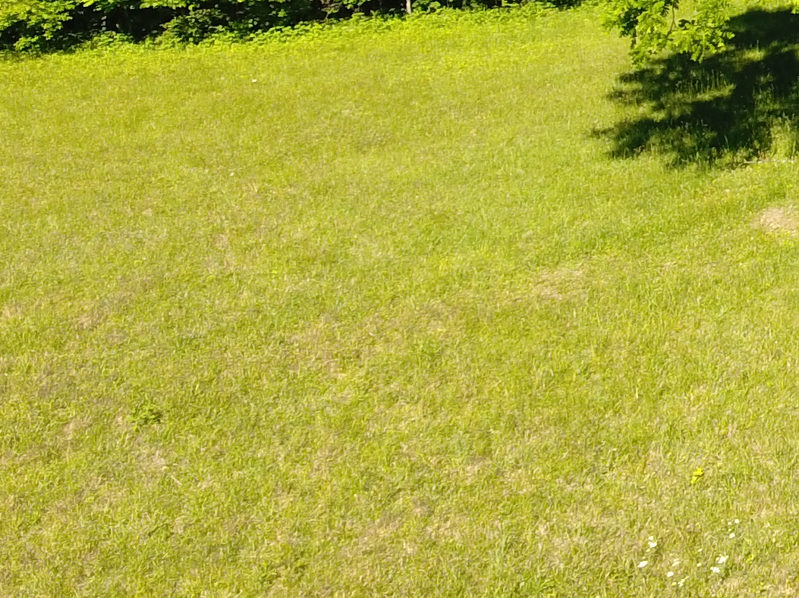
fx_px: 1754
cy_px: -276
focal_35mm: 76
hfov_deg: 20.2
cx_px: 1342
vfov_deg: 17.6
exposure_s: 1/386
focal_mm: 3.61
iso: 100
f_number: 2.8
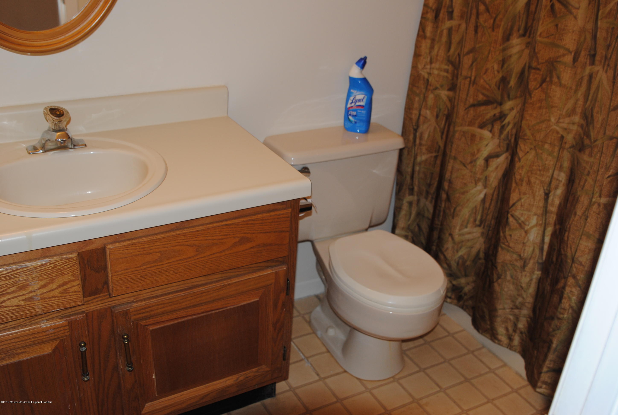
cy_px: 208
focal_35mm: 36
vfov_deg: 37.0
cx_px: 309
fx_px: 619
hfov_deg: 53.0
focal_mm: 24
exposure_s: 1/60
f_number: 2.8
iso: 200
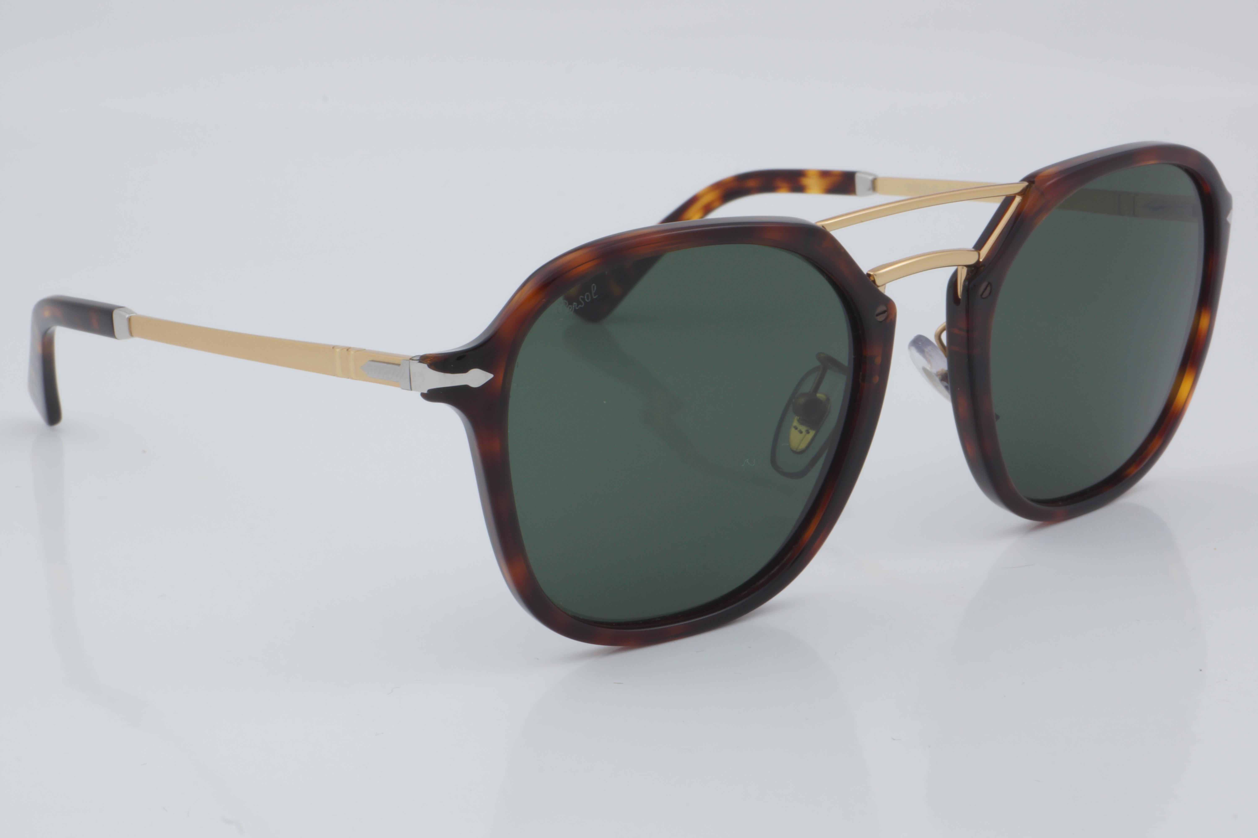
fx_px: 2621
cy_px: 419
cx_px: 629
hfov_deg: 27.0
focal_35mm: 75
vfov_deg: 18.2
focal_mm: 50
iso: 100
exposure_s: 1/4
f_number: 32
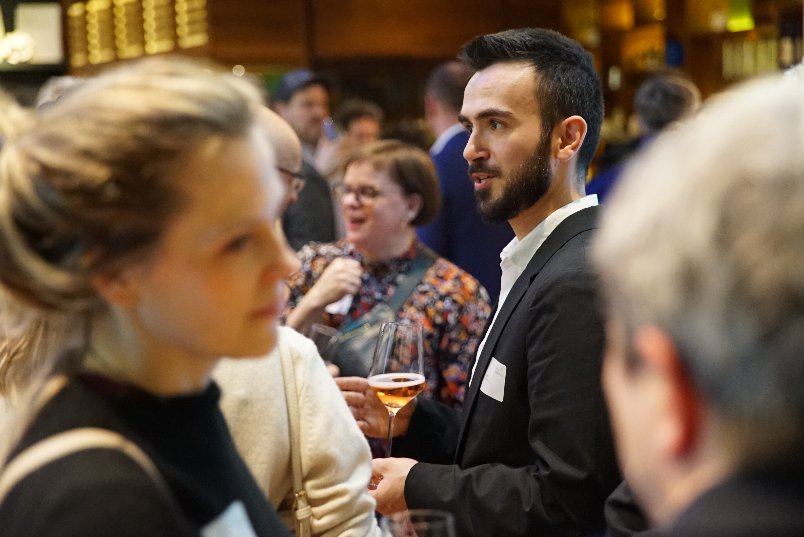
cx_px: 402
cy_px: 268
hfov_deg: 28.8
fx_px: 1564
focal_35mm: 70
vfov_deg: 19.5
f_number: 2.8
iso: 10000
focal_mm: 70
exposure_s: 1/200
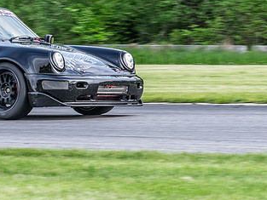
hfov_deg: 5.3
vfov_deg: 4.0
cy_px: 29
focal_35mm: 371
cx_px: 46
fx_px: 2863
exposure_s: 1/400
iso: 400
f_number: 6.3
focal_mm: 100
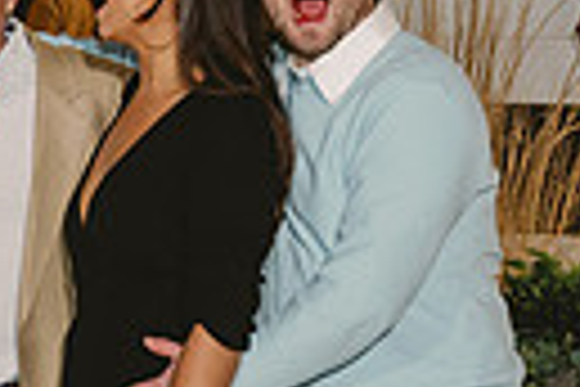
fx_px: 2964
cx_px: -414
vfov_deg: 7.5
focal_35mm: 184
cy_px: 288
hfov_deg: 10.6
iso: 1600
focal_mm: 41
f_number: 4
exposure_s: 1/80
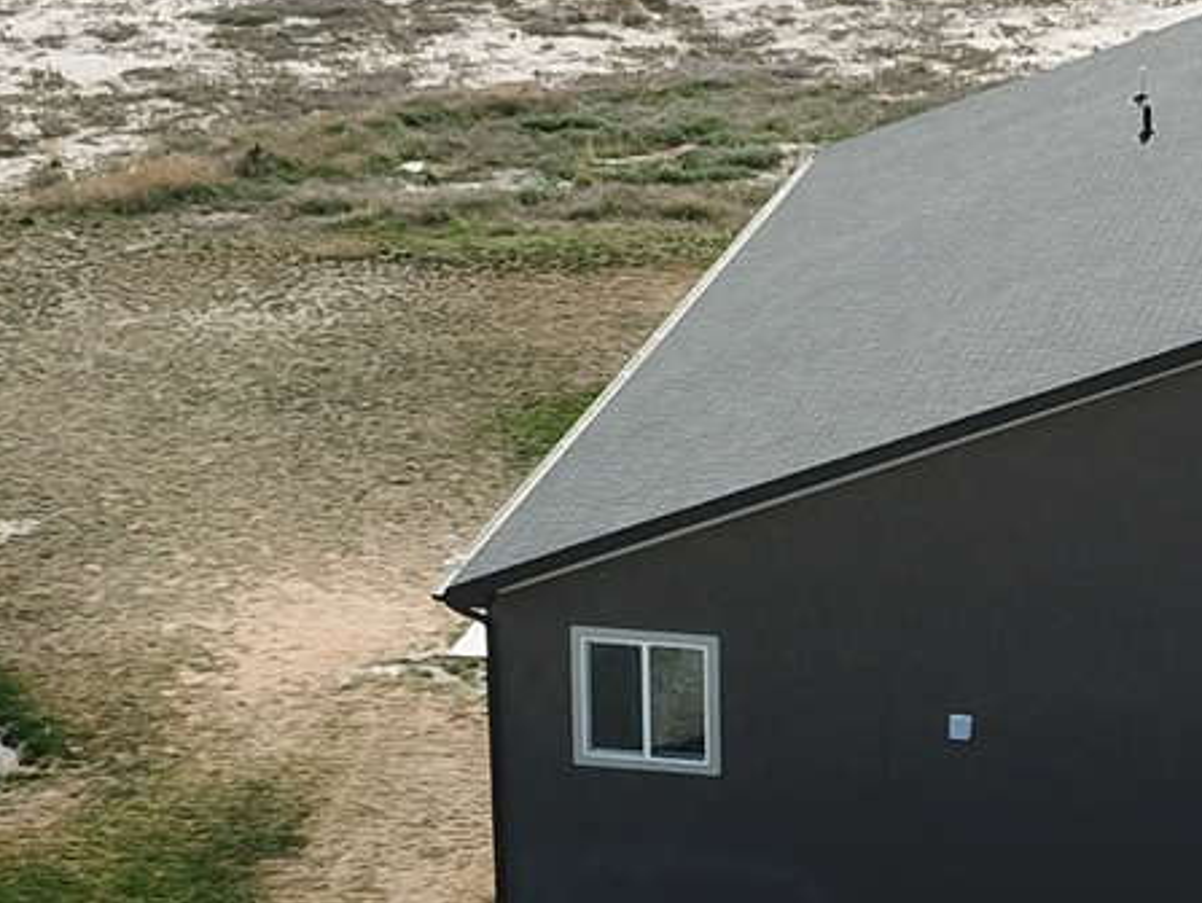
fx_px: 4135
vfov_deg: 12.5
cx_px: 1094
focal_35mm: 119
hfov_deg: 16.3
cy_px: 500
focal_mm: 4.73
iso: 100
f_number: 2.2
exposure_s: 1/1267
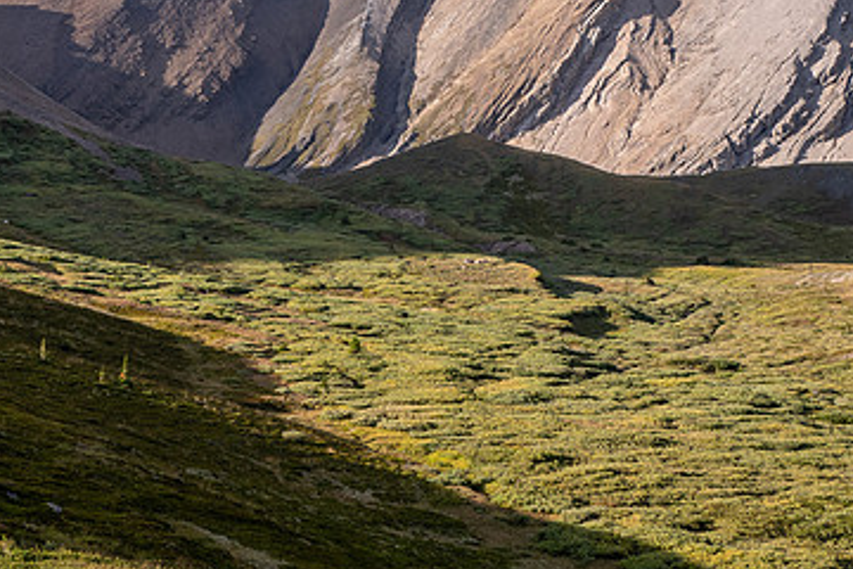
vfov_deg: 17.7
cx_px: 410
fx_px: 1824
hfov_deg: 26.3
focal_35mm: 77
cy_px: 184
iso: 200
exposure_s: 1/80
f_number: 8
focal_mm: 23
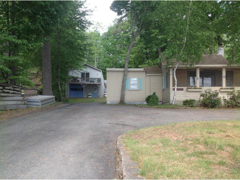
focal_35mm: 35
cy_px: 90
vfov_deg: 40.7
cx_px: 120
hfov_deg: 52.6
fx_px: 243
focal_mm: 4.28
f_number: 2.4
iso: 50
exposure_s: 1/343
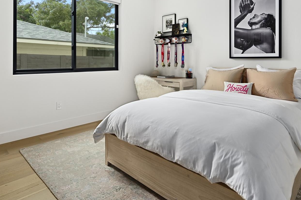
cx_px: 170
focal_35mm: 23
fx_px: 192
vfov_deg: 53.8
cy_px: 65
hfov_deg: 75.8
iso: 800
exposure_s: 1/30
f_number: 8
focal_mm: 14
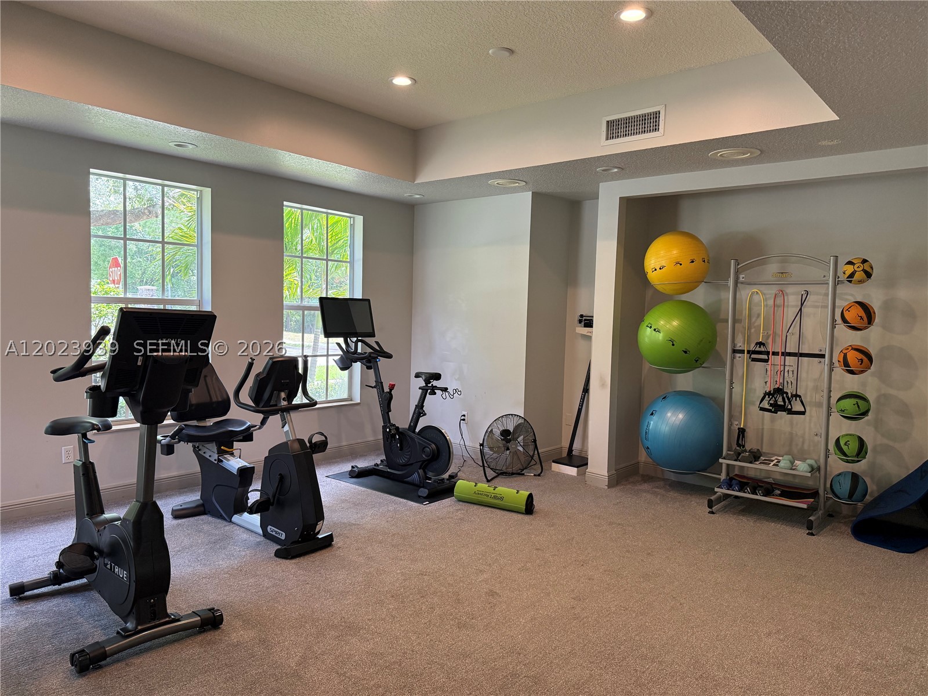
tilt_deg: -3.0
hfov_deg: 71.6
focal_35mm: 24
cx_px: 464
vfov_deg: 56.8
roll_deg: -1.8
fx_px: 643
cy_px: 348
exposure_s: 1/120
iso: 320
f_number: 1.78
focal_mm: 6.76
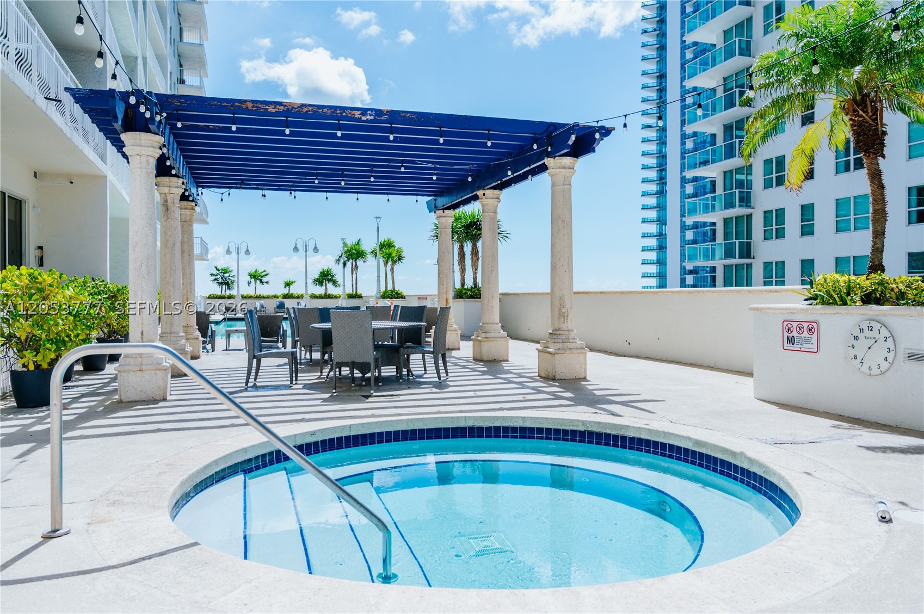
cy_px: 307
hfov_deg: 67.4
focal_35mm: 27
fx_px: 692
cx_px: 462
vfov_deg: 47.9
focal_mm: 27
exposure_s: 1/2500
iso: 320
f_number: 4.5
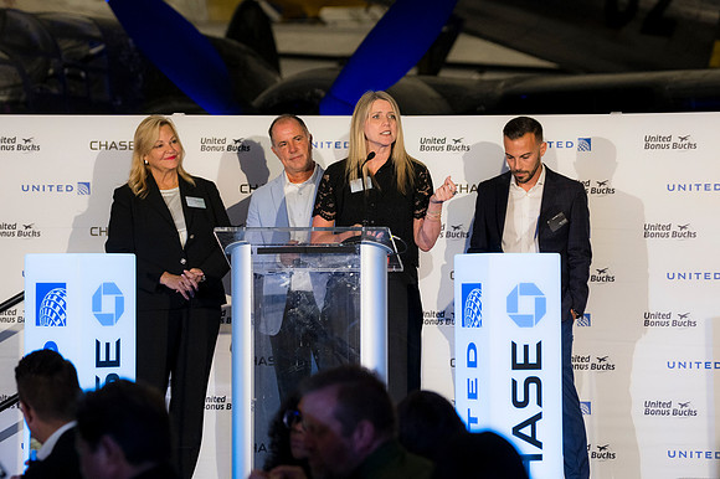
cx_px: 360
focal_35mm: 139
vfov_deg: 9.9
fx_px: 2778
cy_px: 240
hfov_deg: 14.8
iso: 560
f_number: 2.8
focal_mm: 93
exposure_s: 1/160
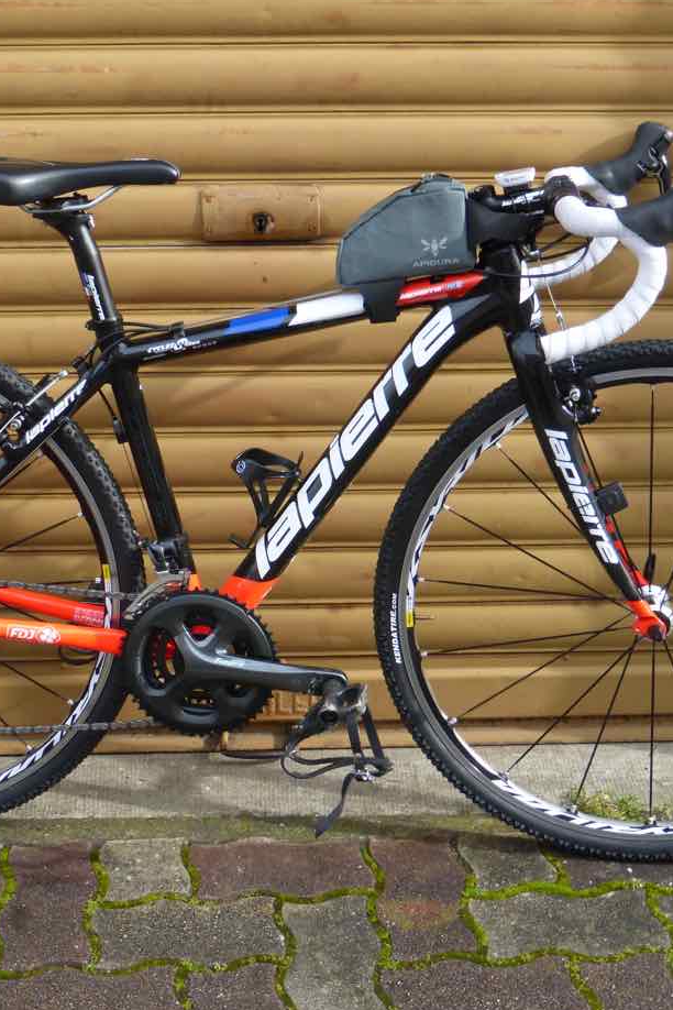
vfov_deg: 34.5
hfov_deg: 23.4
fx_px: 1626
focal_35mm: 58
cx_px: 289
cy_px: 513
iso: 100
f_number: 3.9
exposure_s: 1/160
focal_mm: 6.9
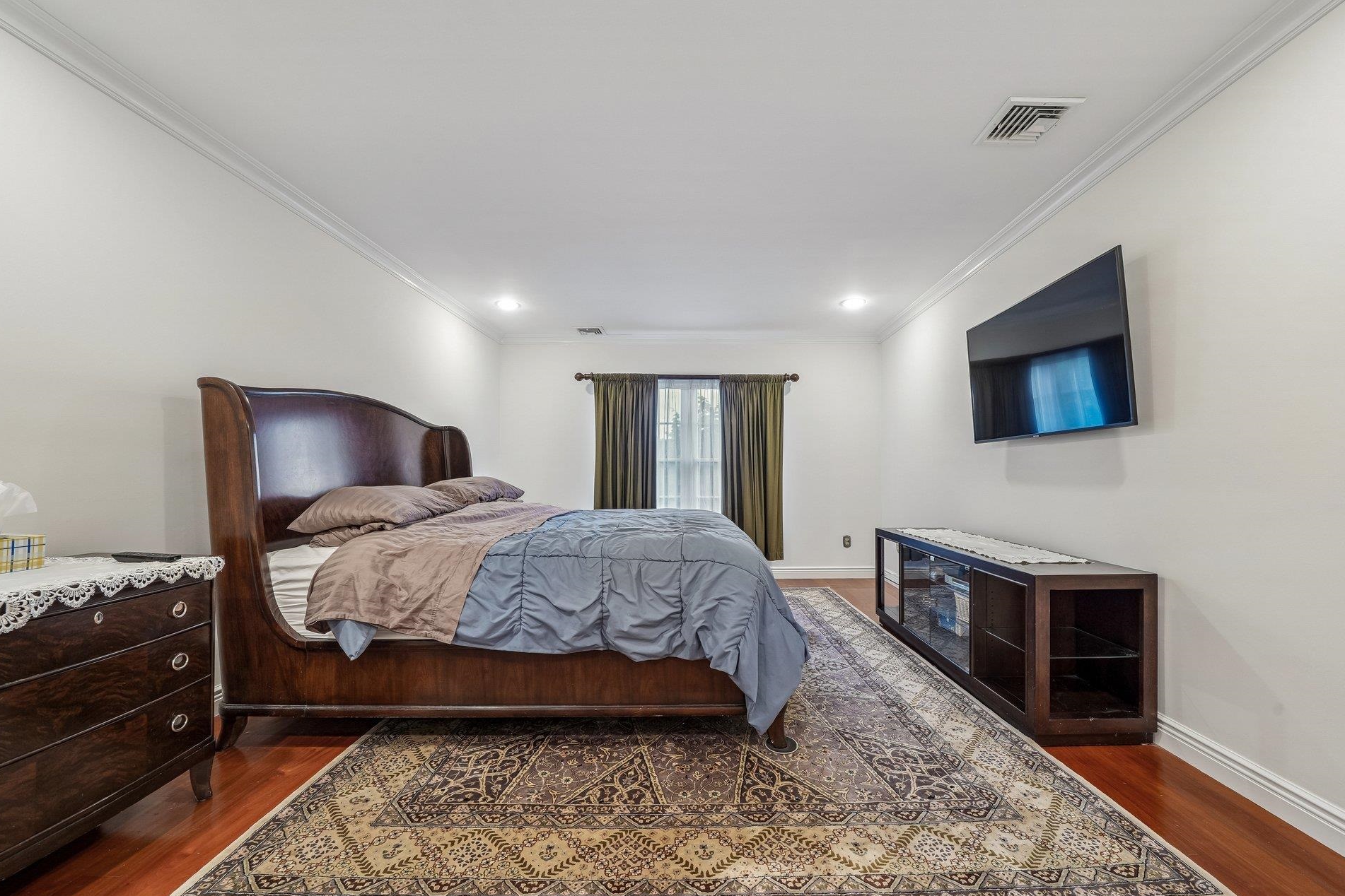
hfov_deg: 104.2
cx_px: 694
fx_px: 523
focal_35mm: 14
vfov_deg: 81.1
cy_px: 470
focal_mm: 13
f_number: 9
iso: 200
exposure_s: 1/1.67
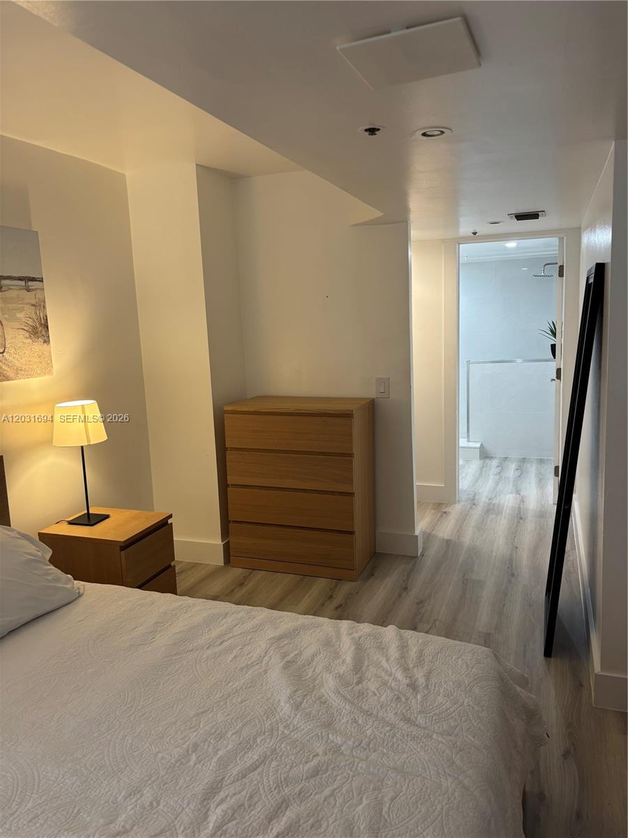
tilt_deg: -7.7
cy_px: 419
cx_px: 314
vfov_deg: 67.3
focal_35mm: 26
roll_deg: +2.1
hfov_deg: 53.1
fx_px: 629
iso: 80
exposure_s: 1/60
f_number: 1.6
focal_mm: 5.96
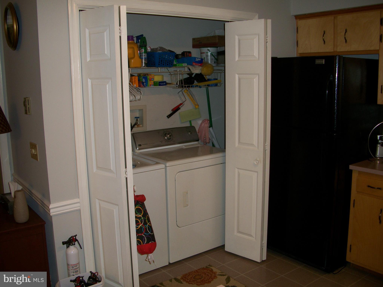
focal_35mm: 35
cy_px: 144
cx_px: 192
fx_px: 387
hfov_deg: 52.6
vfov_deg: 40.7
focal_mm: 6.3
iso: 80
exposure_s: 1/30
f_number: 3.1
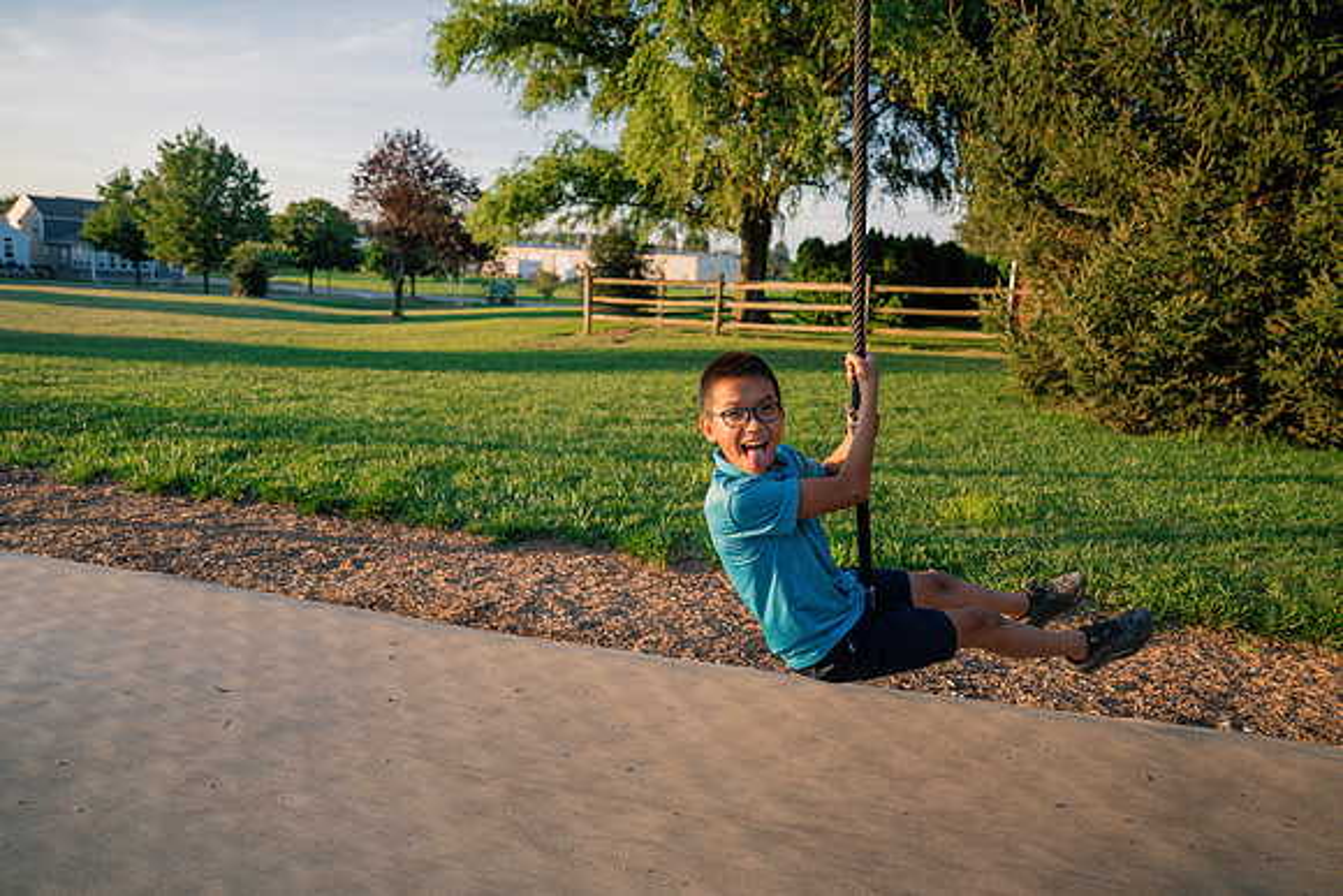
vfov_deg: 53.2
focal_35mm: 24
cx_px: 672
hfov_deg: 73.7
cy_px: 448
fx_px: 896
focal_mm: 24
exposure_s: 1/3200
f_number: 2.8
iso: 320
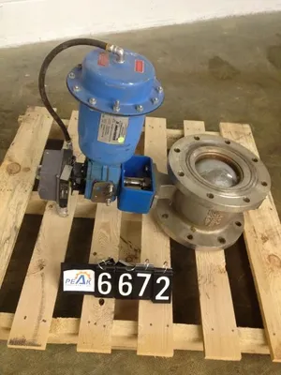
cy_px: 188
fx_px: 379
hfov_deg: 40.7
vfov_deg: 52.6
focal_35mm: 35
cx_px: 140
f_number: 2.4
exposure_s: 1/20
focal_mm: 4.28
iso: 200
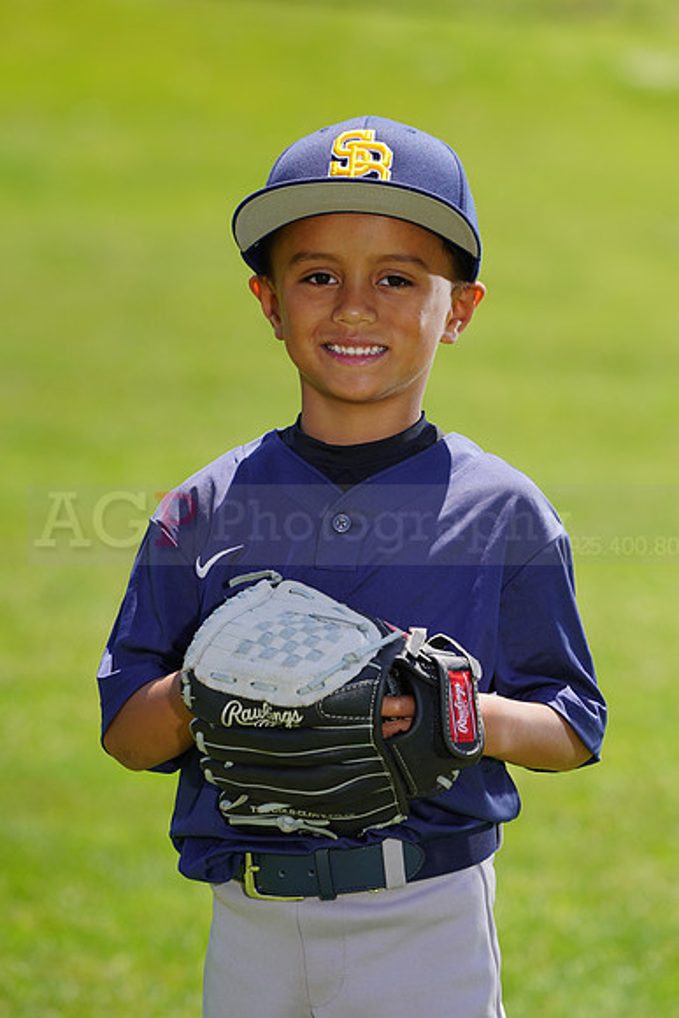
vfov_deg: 7.7
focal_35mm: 268
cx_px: 340
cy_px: 509
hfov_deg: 5.1
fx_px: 7577
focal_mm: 268
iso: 100
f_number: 7.1
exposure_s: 1/250
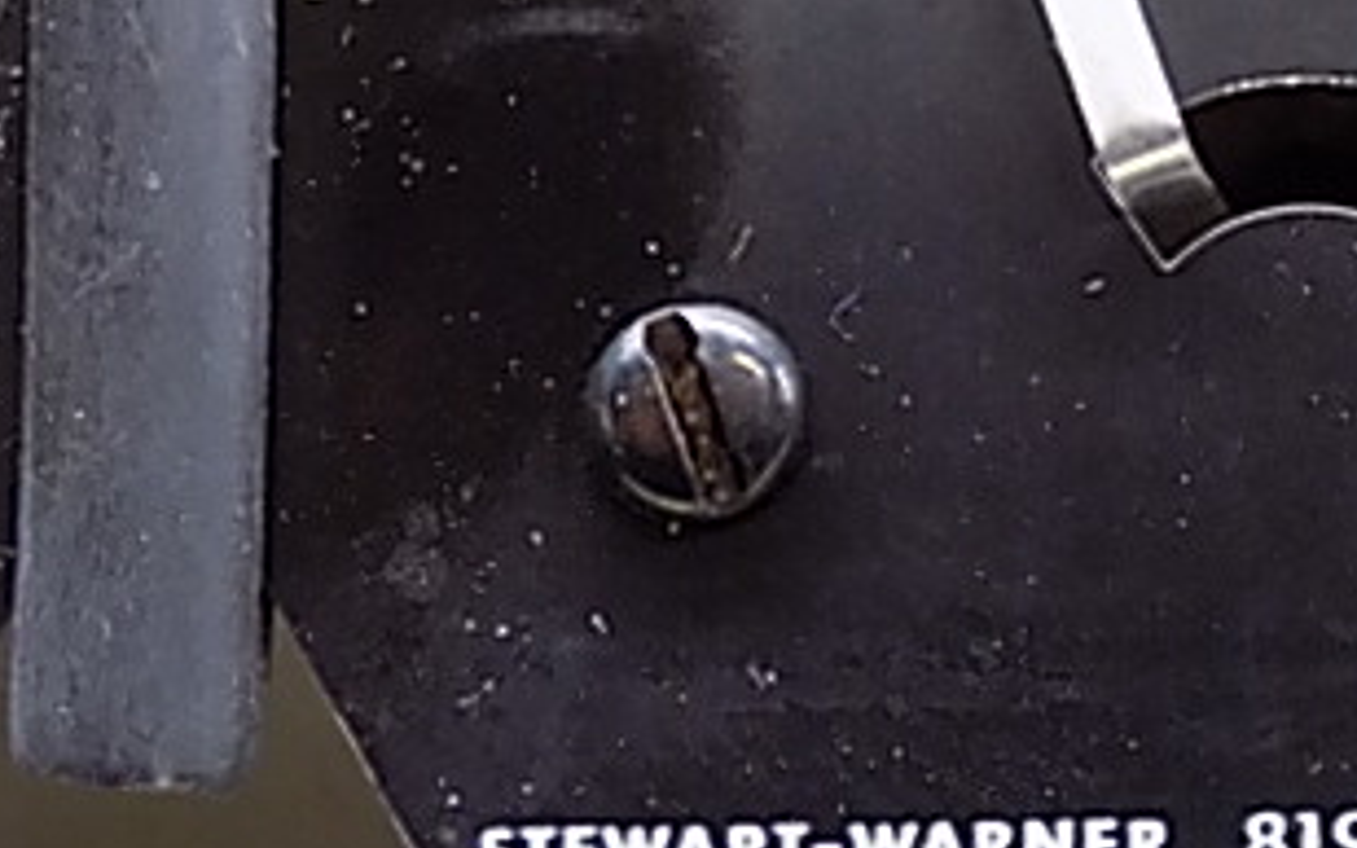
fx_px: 7876
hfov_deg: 9.8
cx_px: 1379
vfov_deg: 6.1
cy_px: -75
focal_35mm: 213
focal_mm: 17.2
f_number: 4.6
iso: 400
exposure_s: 1/8
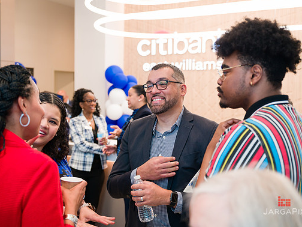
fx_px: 384
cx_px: 147
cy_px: 112
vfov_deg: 32.9
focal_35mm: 44
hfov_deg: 42.9
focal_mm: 39
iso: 500
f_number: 3.2
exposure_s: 1/200
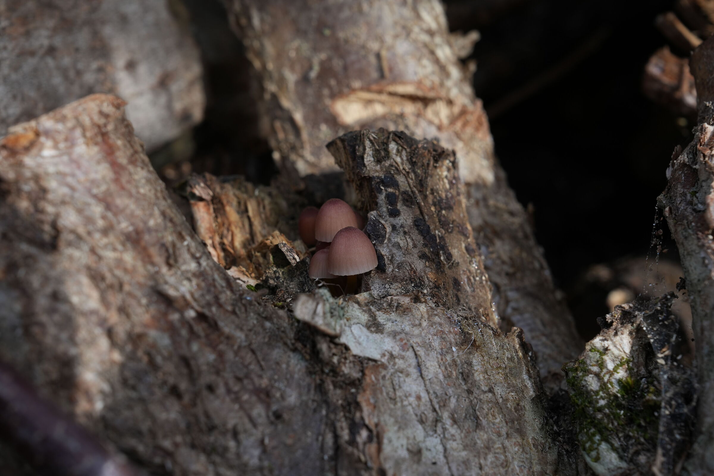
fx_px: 1388
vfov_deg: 19.5
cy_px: 238
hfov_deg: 28.8
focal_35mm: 70
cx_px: 357
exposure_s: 1/125
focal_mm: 70
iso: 200
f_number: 11
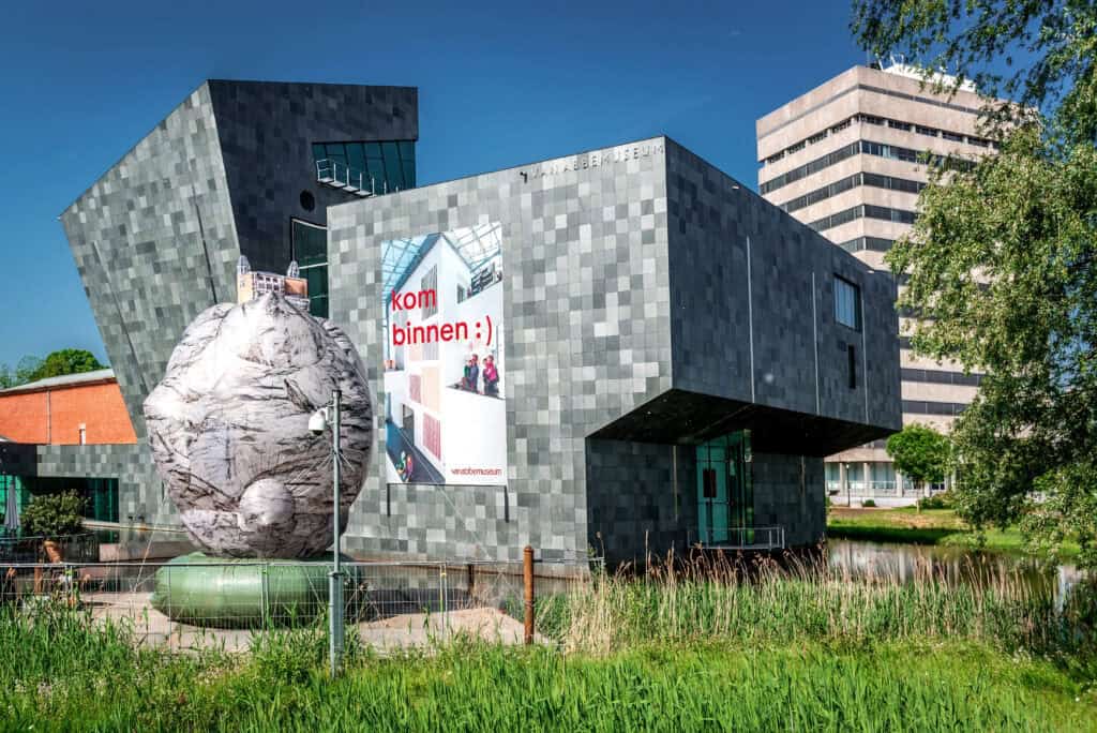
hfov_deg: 60.3
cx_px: 548
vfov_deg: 42.4
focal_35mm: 31
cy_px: 366
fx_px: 945
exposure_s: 1/640
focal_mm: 31
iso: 100
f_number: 5
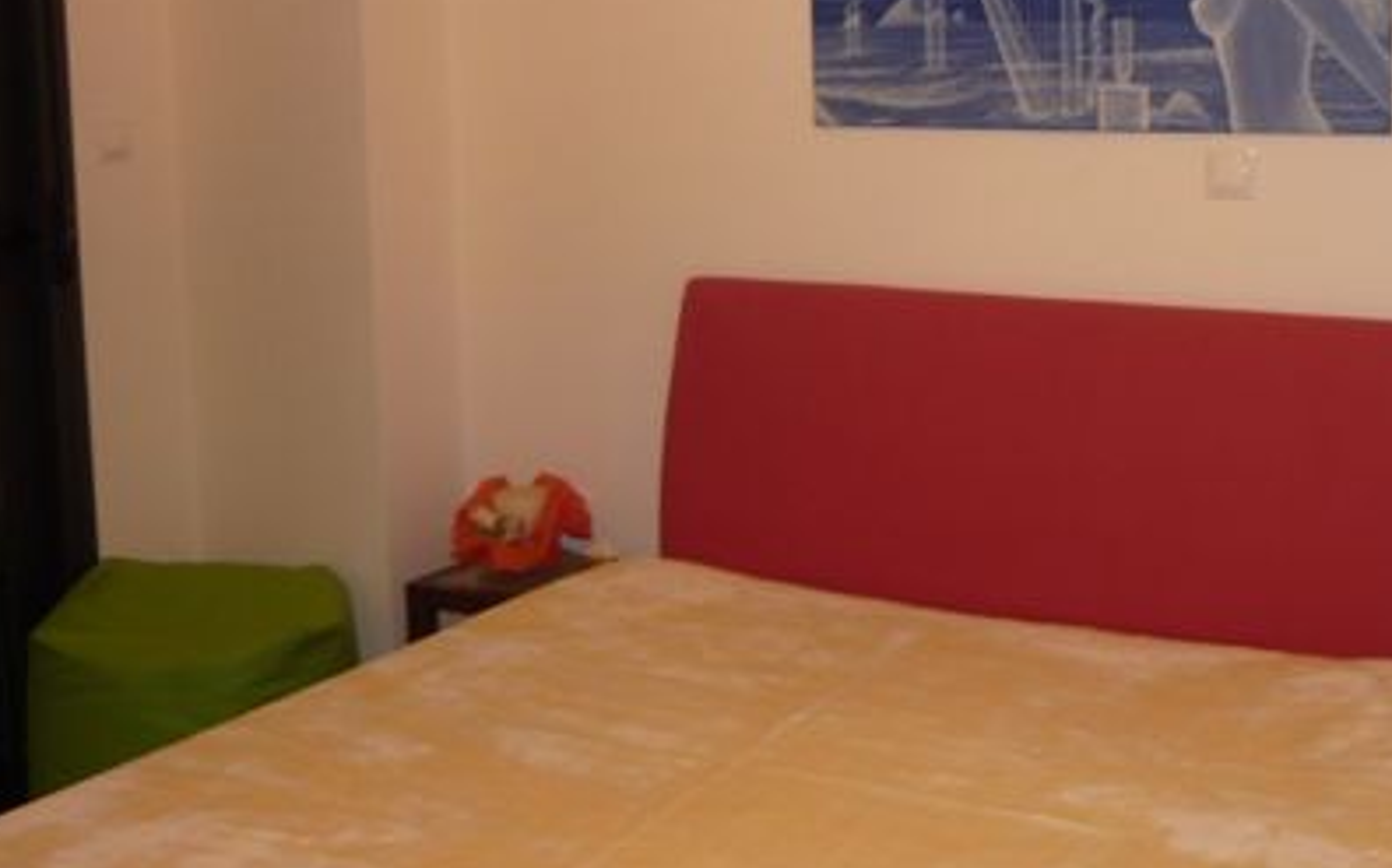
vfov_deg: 24.3
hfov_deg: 37.6
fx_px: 2009
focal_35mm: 53
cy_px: 316
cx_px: 970
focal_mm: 5.5
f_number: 2.8
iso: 100
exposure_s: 1/30
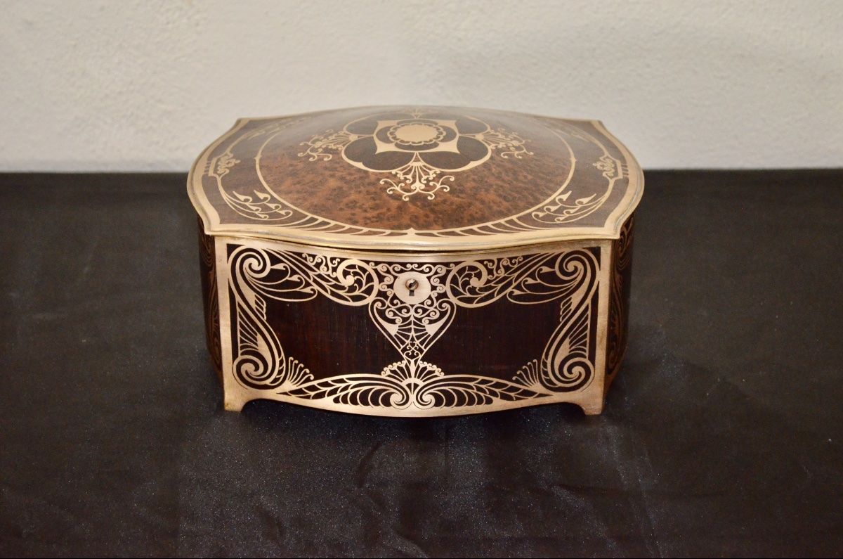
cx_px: 422
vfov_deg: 16.5
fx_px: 1928
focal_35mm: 82
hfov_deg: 24.7
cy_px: 280
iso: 3200
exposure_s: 1/60
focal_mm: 55
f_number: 5.6
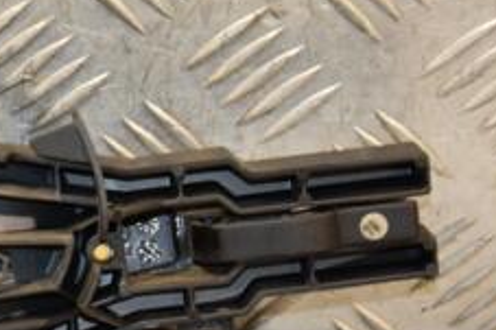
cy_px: 267
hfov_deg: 7.8
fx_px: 3607
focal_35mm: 262
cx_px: -111
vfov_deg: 5.2
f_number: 5.3
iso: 800
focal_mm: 66
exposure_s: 1/100
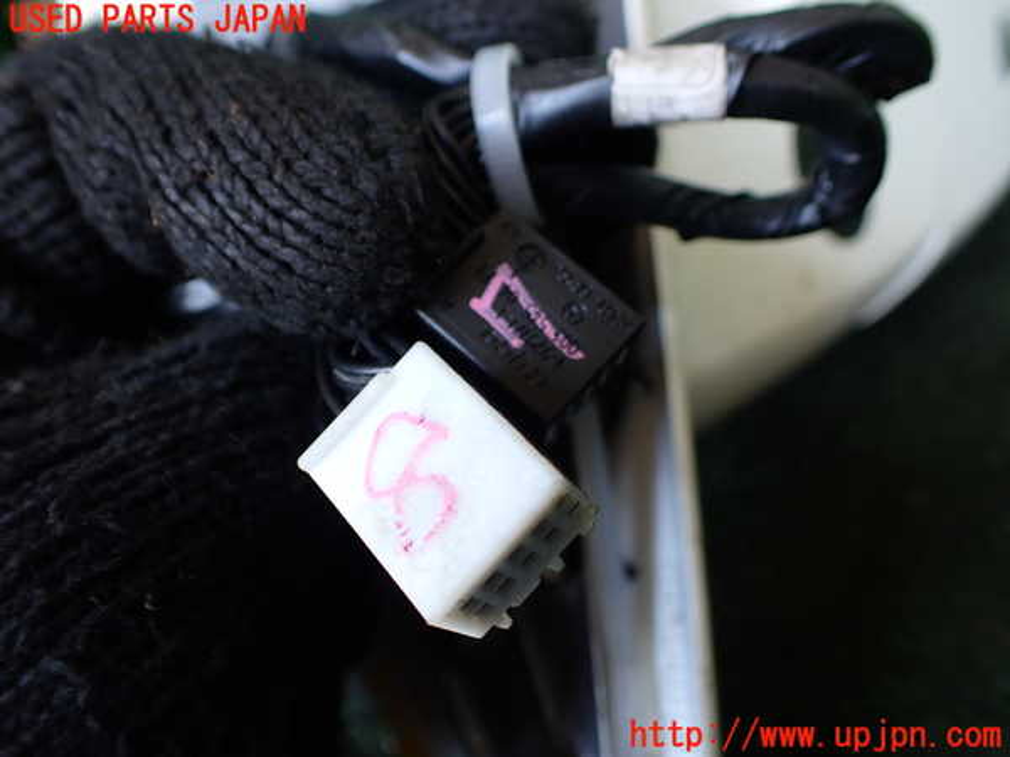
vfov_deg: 46.8
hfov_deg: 60.0
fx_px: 875
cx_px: 505
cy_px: 378
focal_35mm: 30
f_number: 2.3
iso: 160
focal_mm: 5.4
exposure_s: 1/125
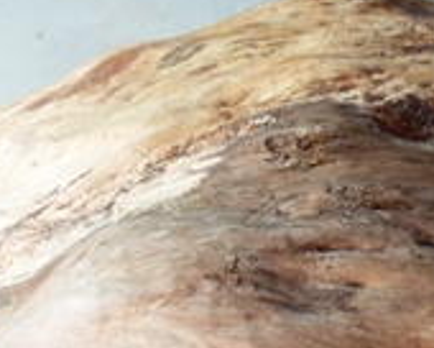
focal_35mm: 134
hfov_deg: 14.3
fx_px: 1721
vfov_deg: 11.3
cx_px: 340
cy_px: 412
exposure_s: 1/40
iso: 320
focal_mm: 8.5
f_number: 3.8
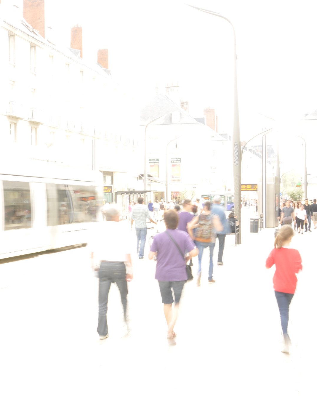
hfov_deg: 26.7
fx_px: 657
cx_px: 65
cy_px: 199
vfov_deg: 33.6
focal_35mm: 56
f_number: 18
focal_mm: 26
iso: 200
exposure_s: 1/5
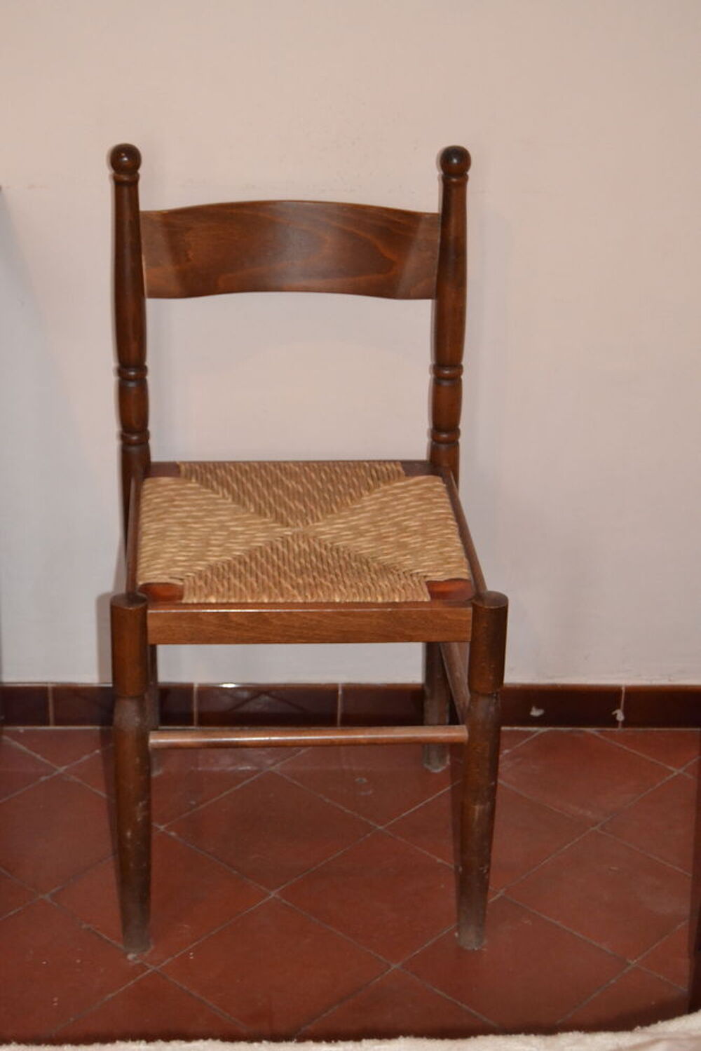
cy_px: 526
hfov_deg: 21.6
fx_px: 1839
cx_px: 350
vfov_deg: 31.9
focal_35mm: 63
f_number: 5
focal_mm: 42
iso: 3200
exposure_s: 1/60
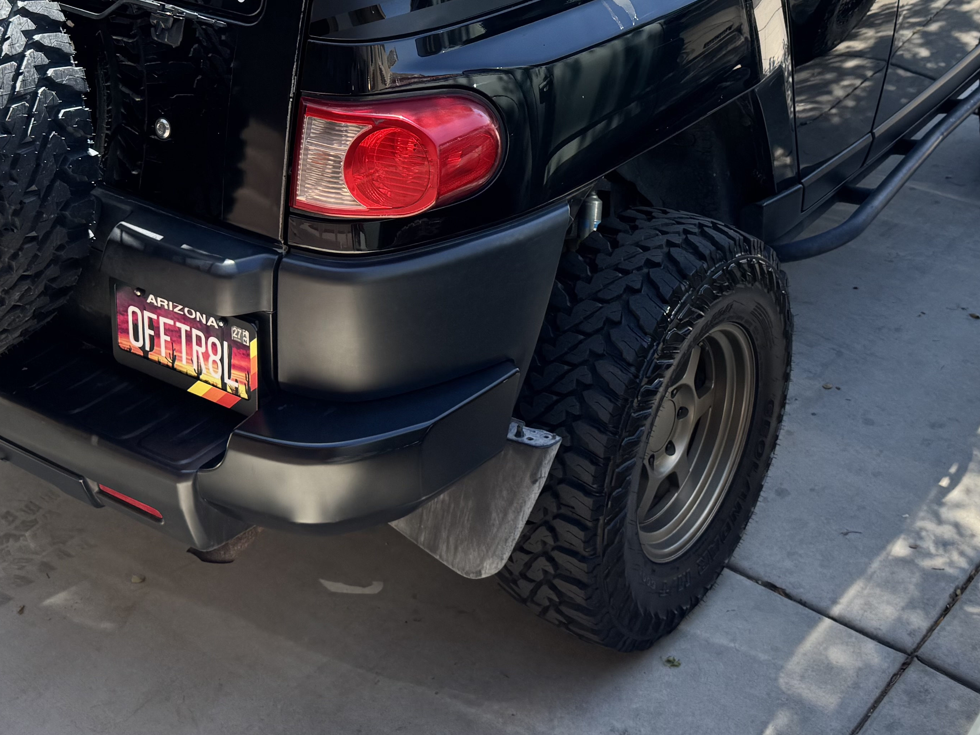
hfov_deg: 38.1
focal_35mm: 50
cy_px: 45
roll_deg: +0.8
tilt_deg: -24.6
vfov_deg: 27.8
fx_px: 1415
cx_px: 542
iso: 80
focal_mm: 6.76
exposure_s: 1/1094
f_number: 1.78
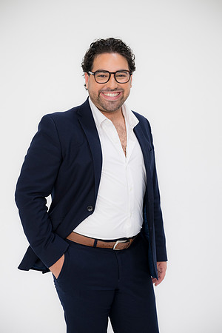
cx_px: 111
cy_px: 166
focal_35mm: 77
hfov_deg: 17.7
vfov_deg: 26.3
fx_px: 712
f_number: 3.2
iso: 800
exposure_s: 1/125
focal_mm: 77
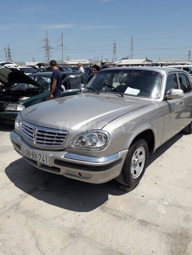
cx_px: 96
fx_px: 200
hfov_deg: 51.4
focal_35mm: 27
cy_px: 128
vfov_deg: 65.3
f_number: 1.9
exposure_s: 1/2660
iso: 40
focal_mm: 3.6
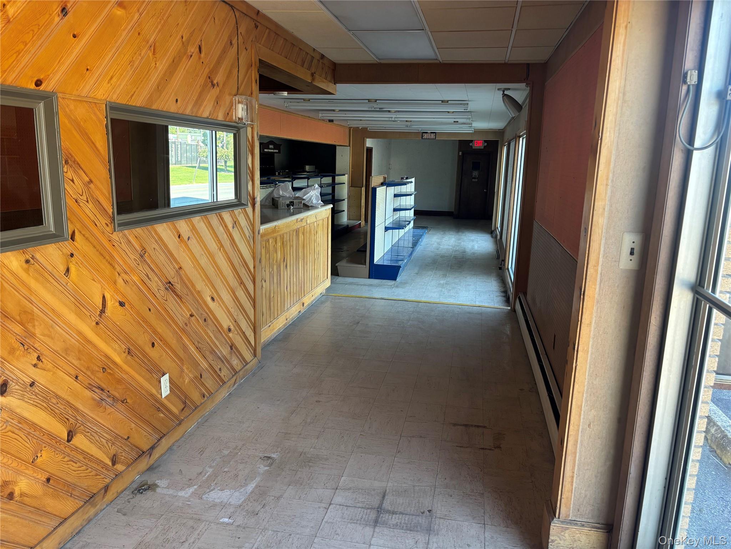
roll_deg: -1.4
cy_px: 274
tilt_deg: -10.7
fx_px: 549
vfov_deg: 53.1
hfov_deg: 67.3
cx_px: 366
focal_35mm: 26
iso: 125
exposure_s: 1/121
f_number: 1.6
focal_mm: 5.96
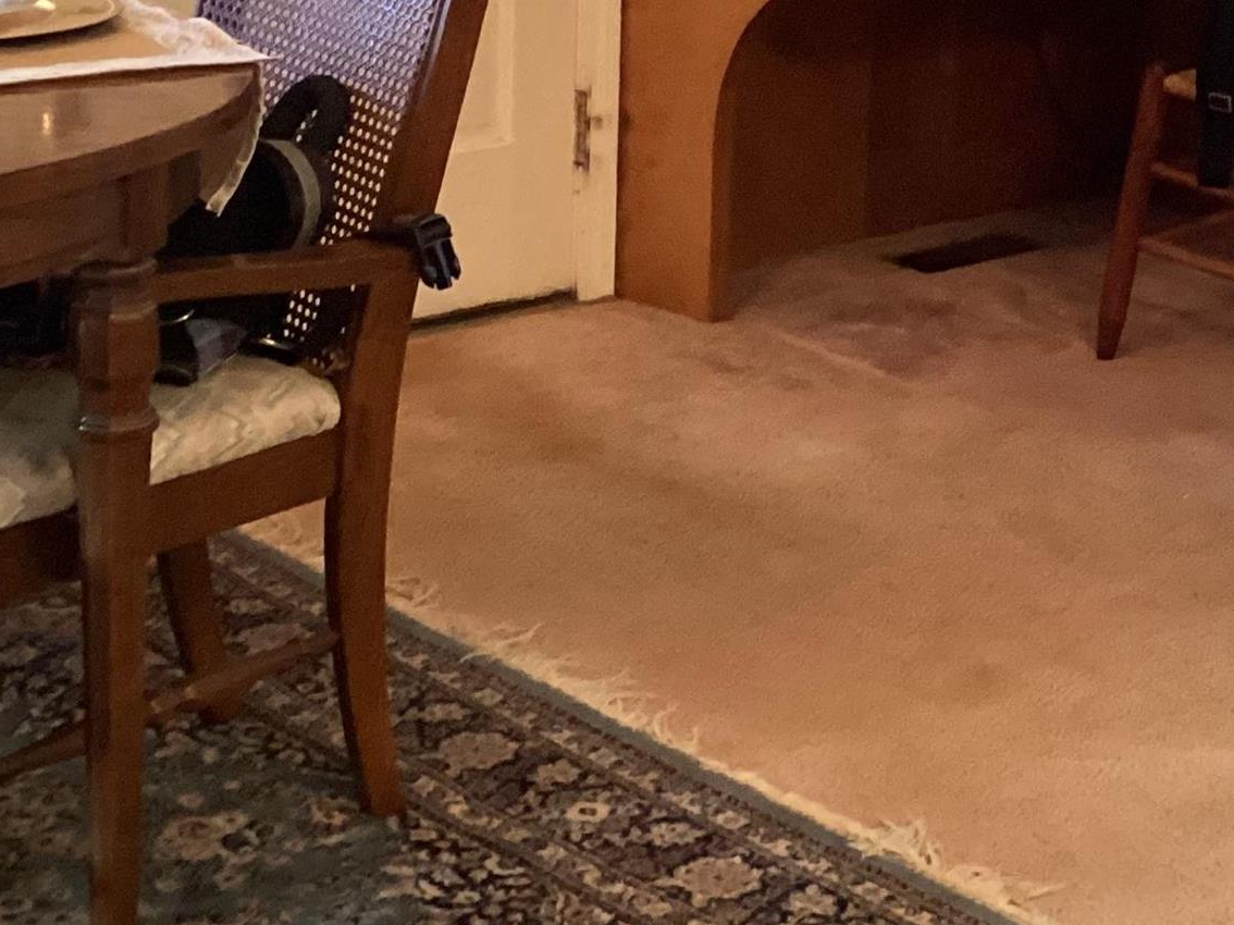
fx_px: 2994
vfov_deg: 17.4
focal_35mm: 84
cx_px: 1188
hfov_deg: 22.5
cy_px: 139
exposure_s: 1/30
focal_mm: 3.3
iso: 400
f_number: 2.4
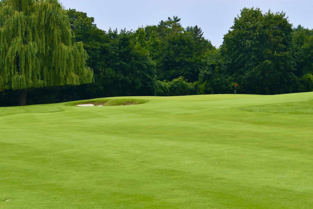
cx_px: 202
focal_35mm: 120
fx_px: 1043
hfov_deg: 17.0
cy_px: 90
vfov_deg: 11.4
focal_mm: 62
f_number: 8
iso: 250
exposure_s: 1/500
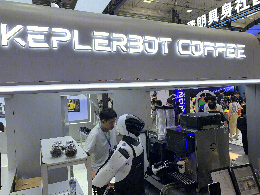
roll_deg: +3.0
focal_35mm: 26
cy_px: 98
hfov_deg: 67.3
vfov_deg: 53.1
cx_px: 130
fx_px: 195
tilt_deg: +0.1
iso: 32
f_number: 1.8
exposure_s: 1/100
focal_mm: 4.25
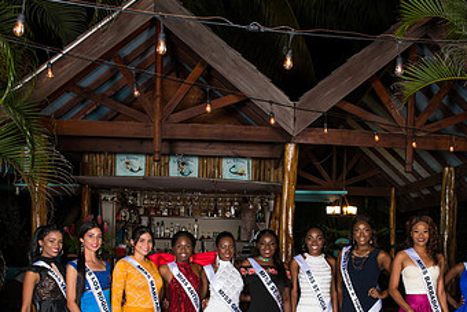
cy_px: 255
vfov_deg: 28.6
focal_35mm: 46
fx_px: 597
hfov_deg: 42.5
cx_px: 277
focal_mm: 27
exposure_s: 1/80
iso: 500
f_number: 5.6
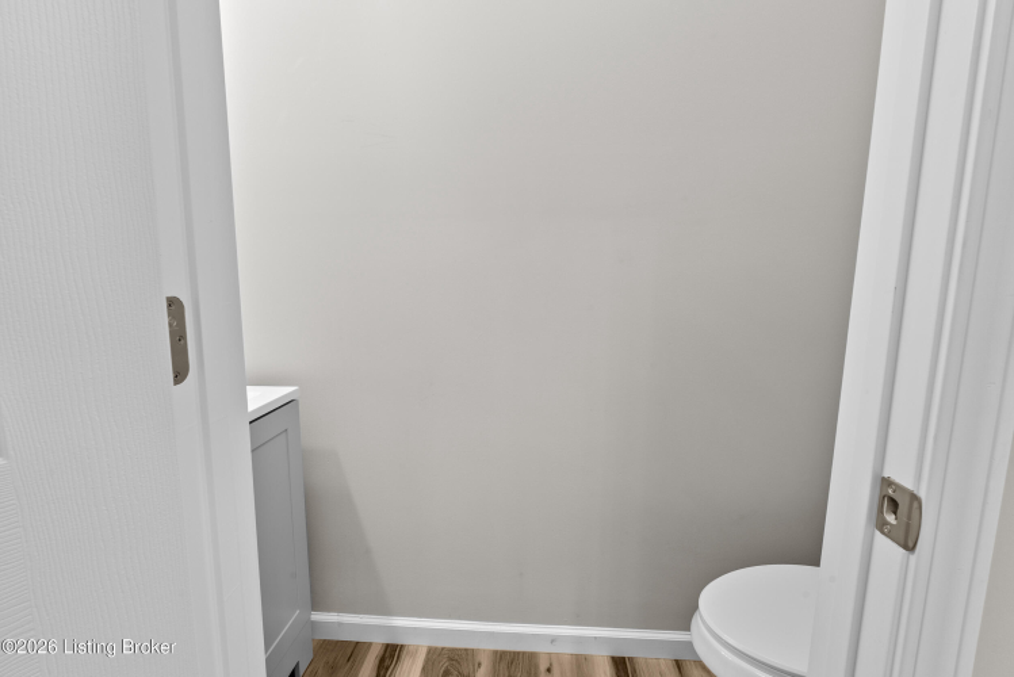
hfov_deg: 96.7
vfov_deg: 73.8
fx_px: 451
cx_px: 507
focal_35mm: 16
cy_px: 338
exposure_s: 1/2
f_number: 11
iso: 400
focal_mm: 16
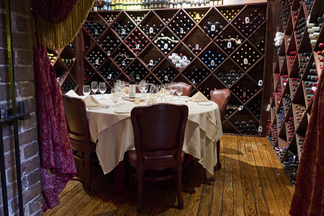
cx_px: 162
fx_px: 265
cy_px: 108
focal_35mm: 30
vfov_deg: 44.2
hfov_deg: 62.8
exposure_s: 4
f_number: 10
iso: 500
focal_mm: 29.5
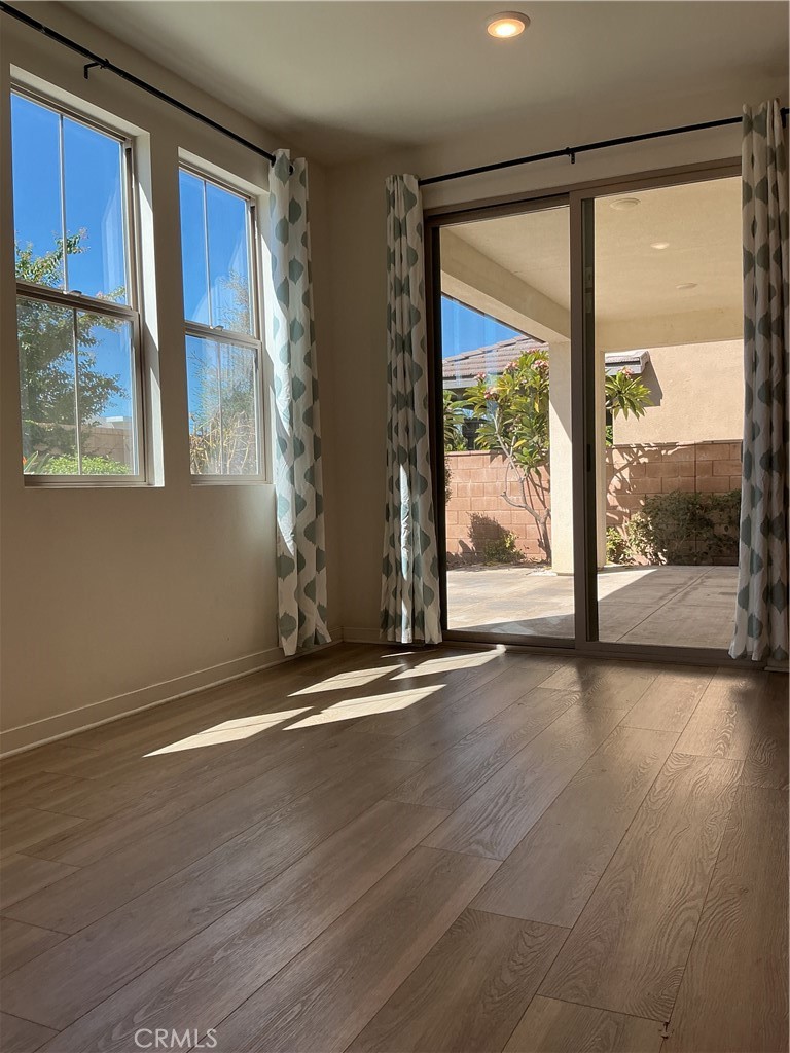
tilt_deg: -3.4
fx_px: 882
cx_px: 395
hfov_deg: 48.2
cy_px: 526
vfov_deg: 61.7
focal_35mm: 29
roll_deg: +1.2
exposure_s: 1/346
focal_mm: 3
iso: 25
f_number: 1.8
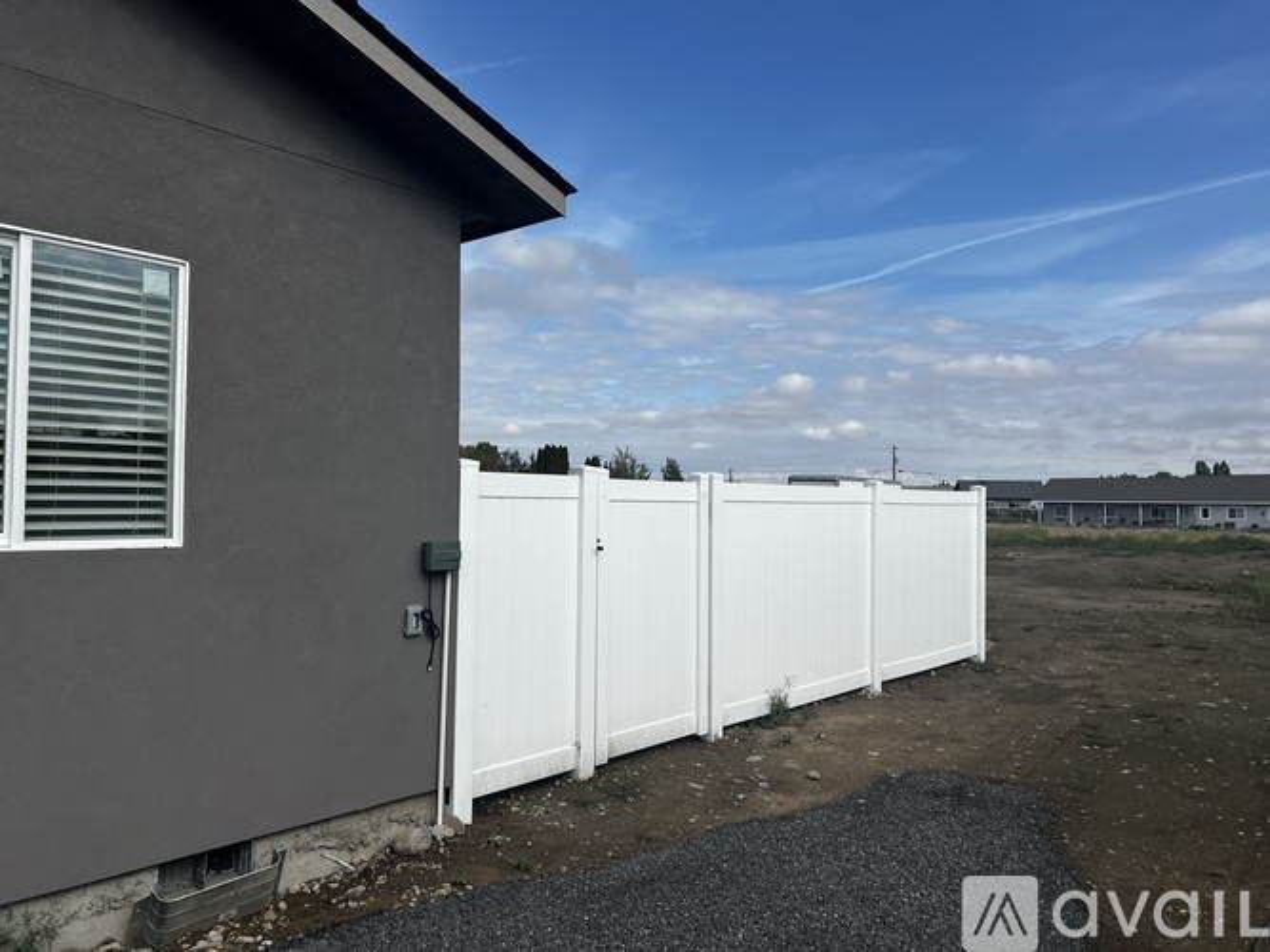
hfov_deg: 67.3
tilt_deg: +1.6
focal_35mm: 26
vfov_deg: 53.0
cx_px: 635
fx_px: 954
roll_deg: -0.3
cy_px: 476
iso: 50
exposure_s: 1/6993
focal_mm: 5.7
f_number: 1.5
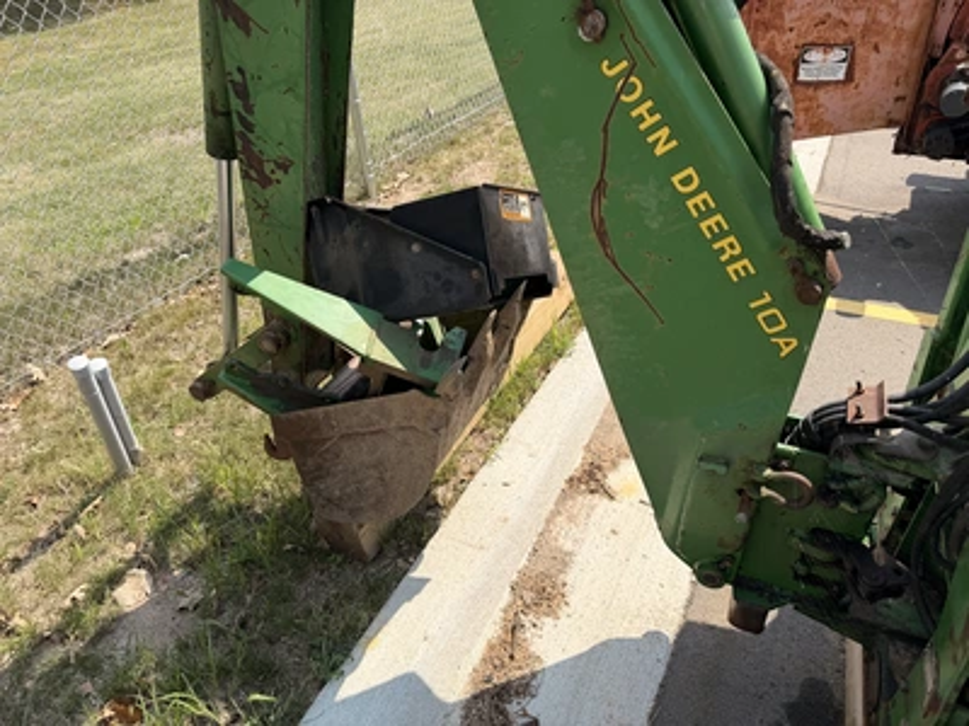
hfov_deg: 71.6
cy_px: 363
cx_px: 484
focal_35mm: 24
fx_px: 672
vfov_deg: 56.8
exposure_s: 1/3584
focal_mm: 6.76
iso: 80
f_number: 1.78
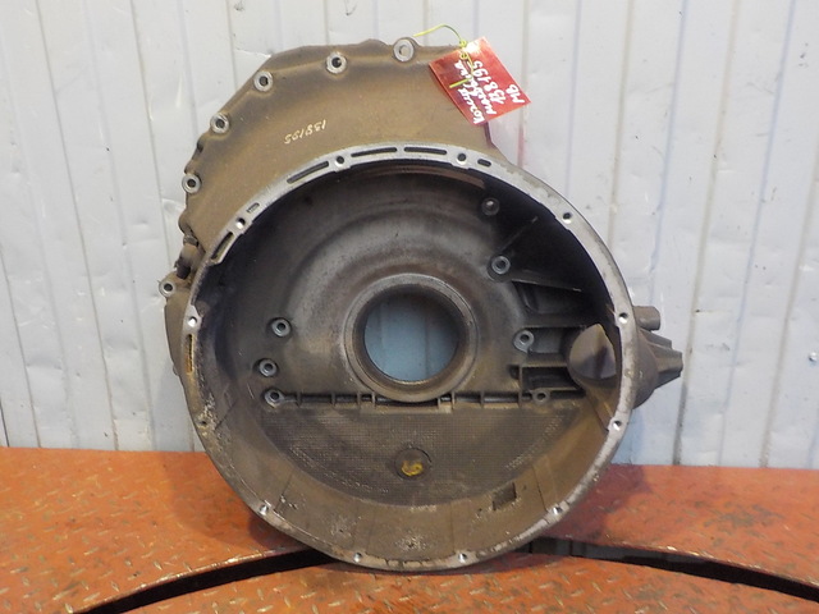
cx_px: 410
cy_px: 307
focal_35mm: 30
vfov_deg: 46.8
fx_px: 710
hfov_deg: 60.0
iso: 400
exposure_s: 1/25
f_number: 3.3
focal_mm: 4.1
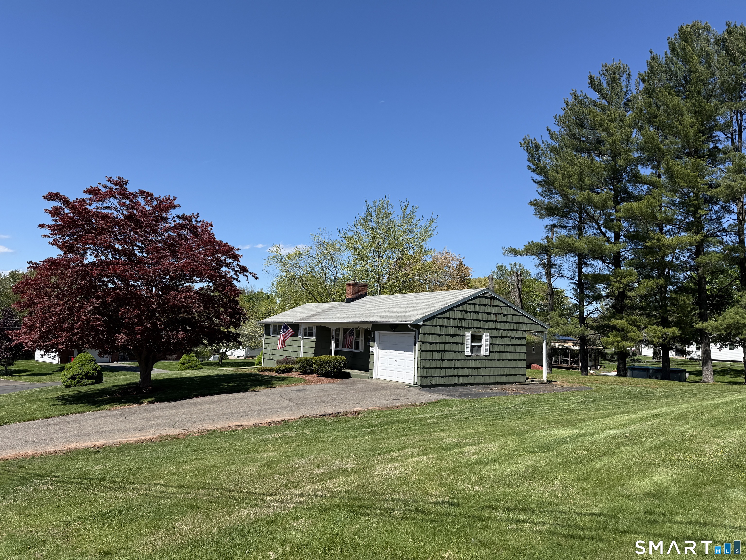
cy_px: 280
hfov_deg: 71.6
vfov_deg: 56.8
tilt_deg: +5.7
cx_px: 373
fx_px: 517
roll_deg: -2.8
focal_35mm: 24
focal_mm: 6.76
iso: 80
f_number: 1.78
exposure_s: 1/3953
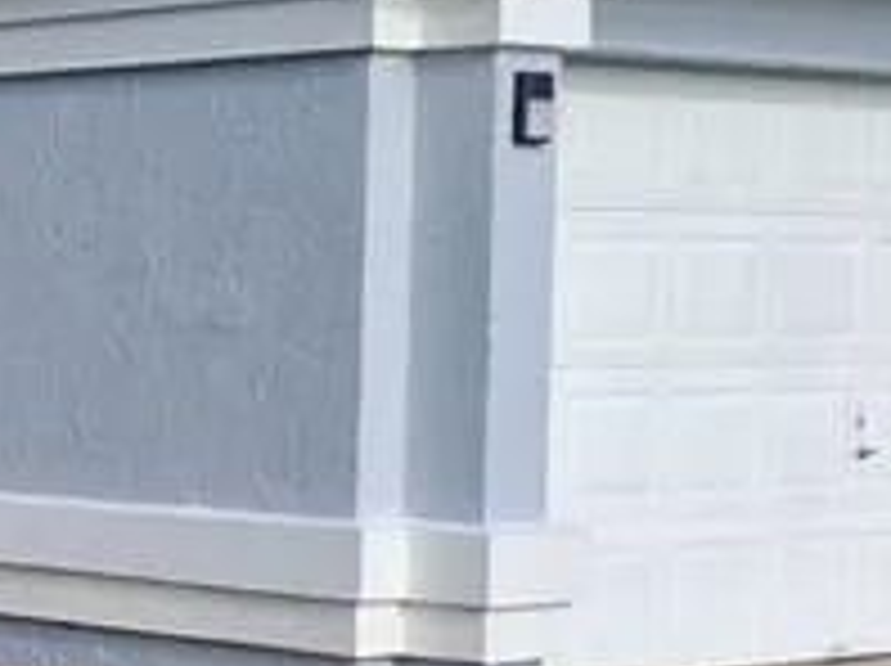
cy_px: 472
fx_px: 3059
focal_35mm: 119
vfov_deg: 12.4
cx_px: -580
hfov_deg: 14.9
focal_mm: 5.54
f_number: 1.8
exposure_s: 1/1103
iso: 50
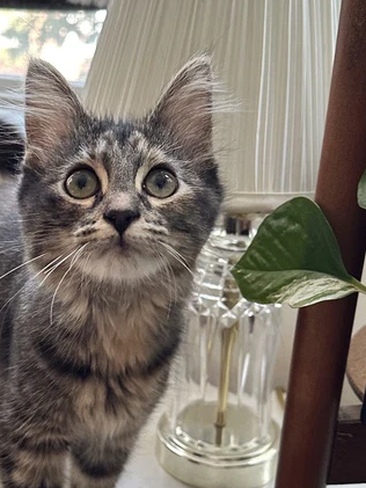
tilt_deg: -26.6
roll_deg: +1.2
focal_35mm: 57
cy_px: 332
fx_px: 803
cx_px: 72
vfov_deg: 33.4
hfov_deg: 25.2
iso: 250
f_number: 1.78
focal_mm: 6.86
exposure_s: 1/87
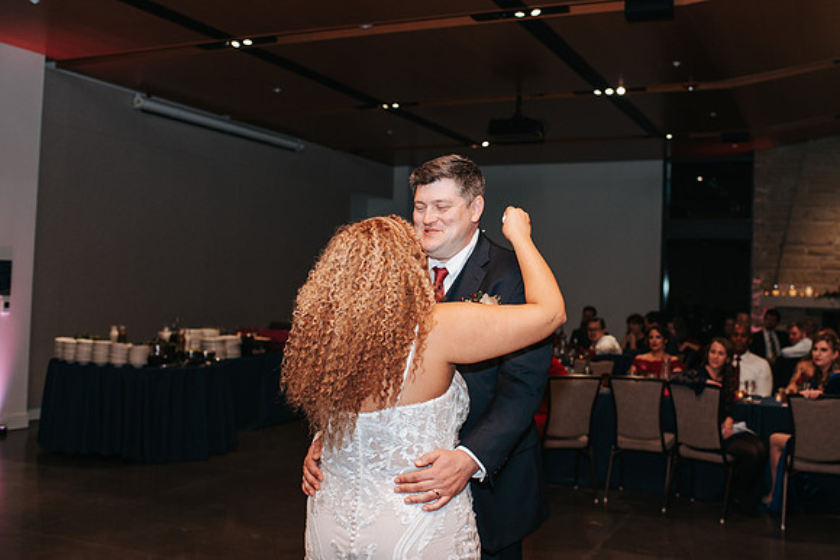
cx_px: 460
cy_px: 247
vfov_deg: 32.7
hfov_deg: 47.4
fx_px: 956
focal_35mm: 41
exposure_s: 1/200
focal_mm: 35
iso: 1000
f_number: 2.8
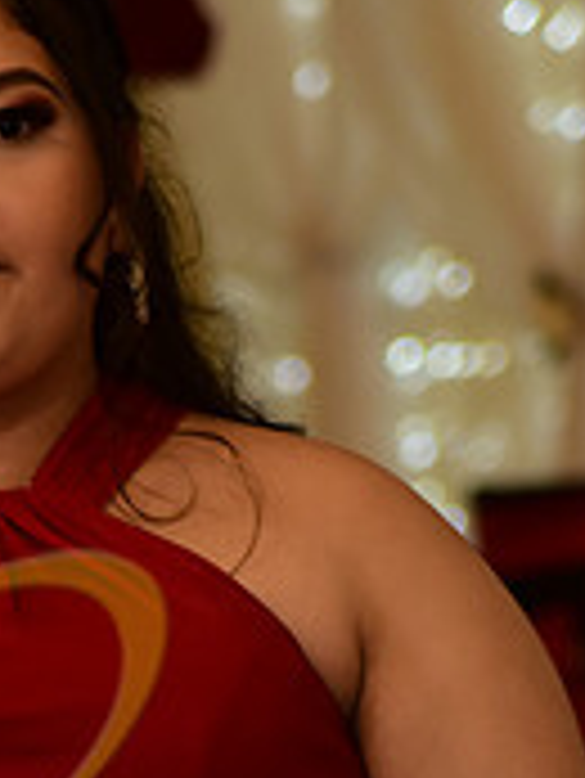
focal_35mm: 242
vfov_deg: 8.1
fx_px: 5446
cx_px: -101
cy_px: 980
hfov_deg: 6.1
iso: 1000
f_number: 3.5
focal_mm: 75
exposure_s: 1/125
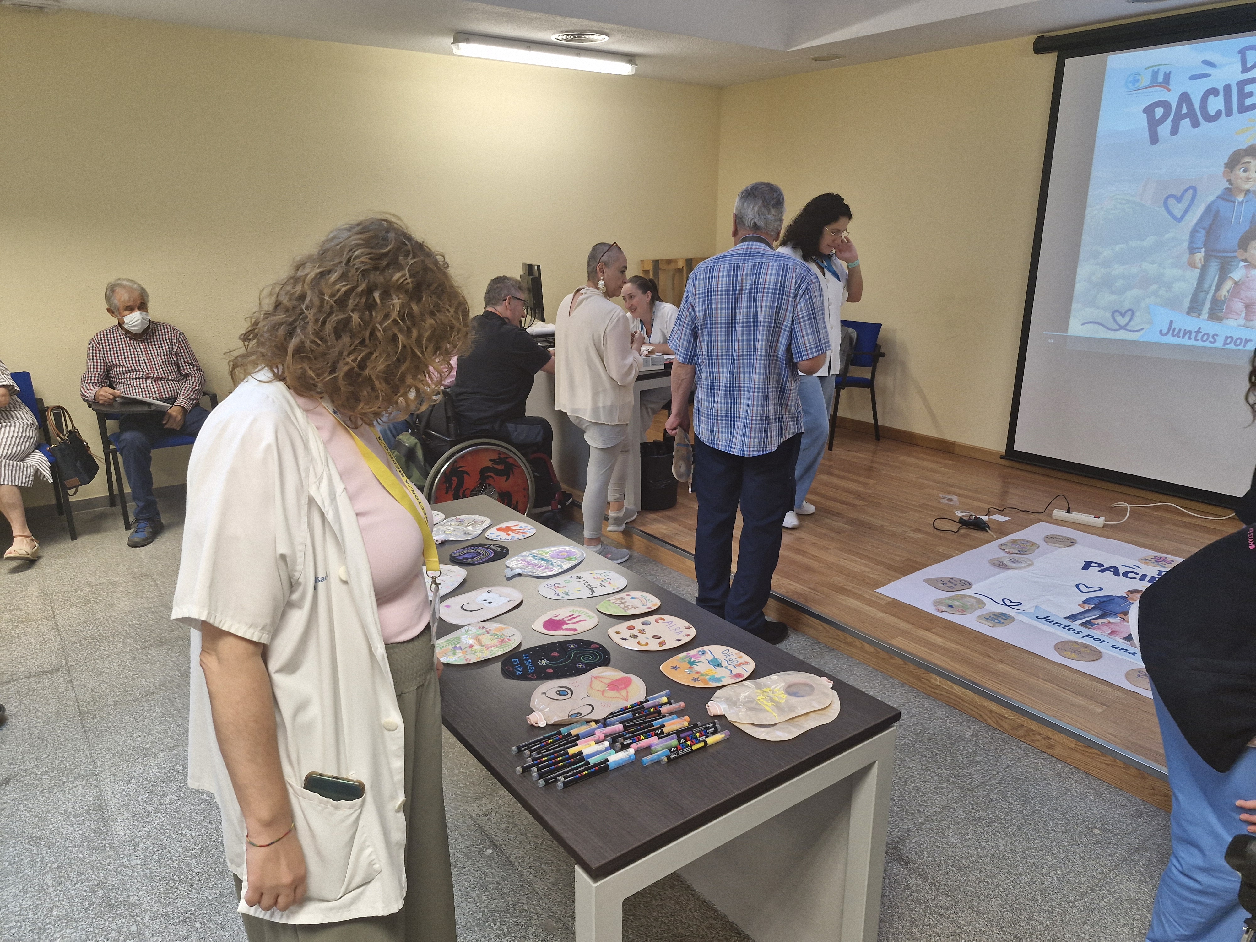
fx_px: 835
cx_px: 628
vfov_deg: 58.9
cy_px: 471
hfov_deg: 73.9
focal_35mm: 23
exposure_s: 1/100
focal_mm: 5.54
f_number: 1.8
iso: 160
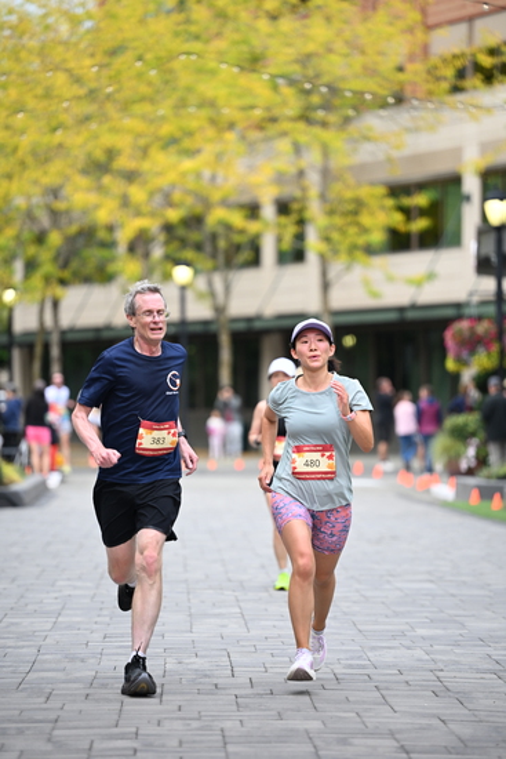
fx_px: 3476
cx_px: 253
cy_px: 380
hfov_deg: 8.3
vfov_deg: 12.4
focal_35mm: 165
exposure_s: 1/2000
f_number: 2.8
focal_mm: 165
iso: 1000
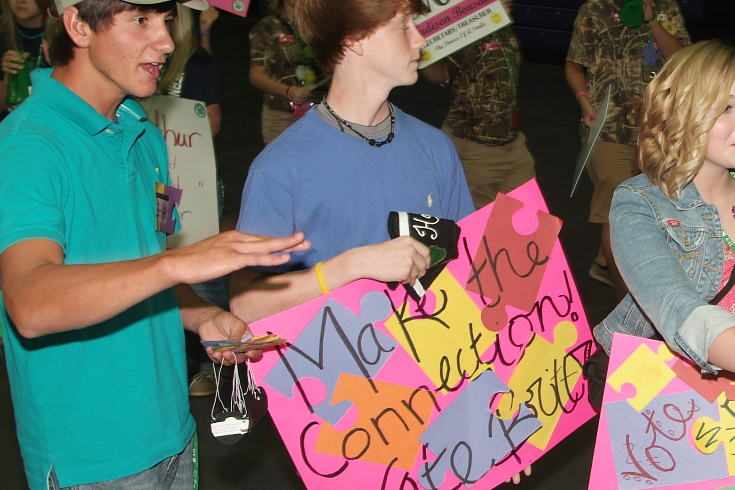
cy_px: 384
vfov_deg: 23.1
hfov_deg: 32.7
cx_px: 666
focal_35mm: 58
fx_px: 1184
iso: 200
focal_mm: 20
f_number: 4.8
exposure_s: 1/60
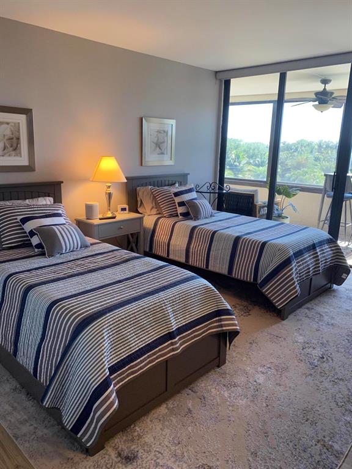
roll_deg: -0.9
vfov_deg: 67.3
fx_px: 353
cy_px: 234
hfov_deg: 53.1
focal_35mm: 26
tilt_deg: -12.7
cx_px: 176
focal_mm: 4.25
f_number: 1.8
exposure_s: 1/60
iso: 100
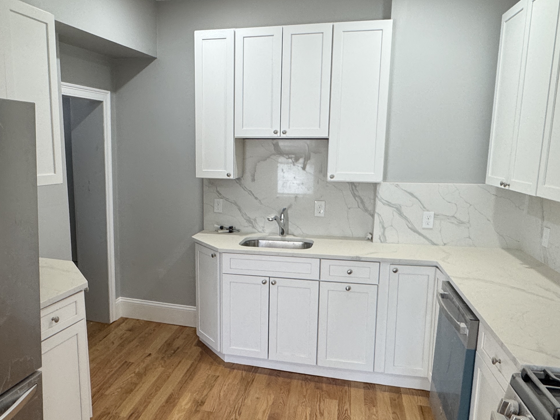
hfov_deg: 61.3
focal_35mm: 29
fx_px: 469
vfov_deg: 48.2
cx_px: 236
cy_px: 228
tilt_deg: -10.8
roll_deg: -0.7
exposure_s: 1/120
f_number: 2.2
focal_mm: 2.22
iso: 200
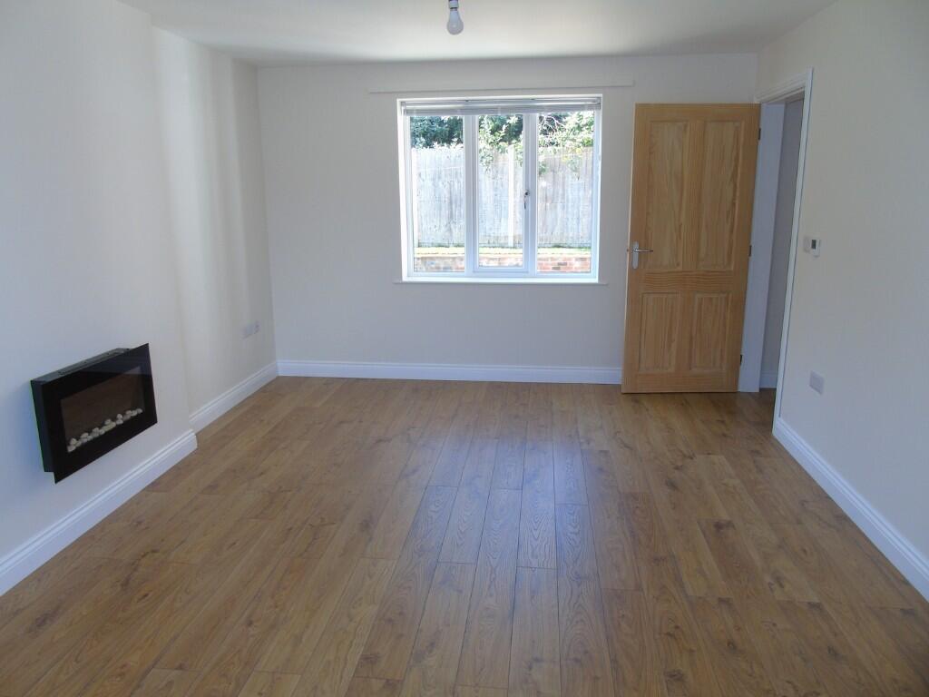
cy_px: 348
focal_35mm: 25
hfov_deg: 69.4
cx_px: 464
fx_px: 671
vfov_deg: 54.9
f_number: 3.4
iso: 80
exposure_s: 1/50
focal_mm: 4.4
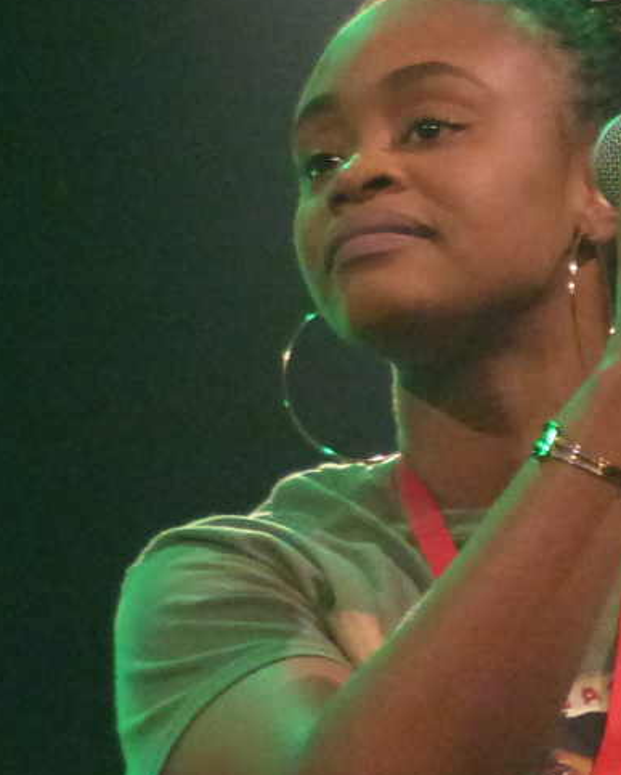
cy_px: 624
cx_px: 489
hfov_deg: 4.9
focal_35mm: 313
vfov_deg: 6.2
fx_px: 7184
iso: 1600
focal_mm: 27.8
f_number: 2.8
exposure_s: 1/125
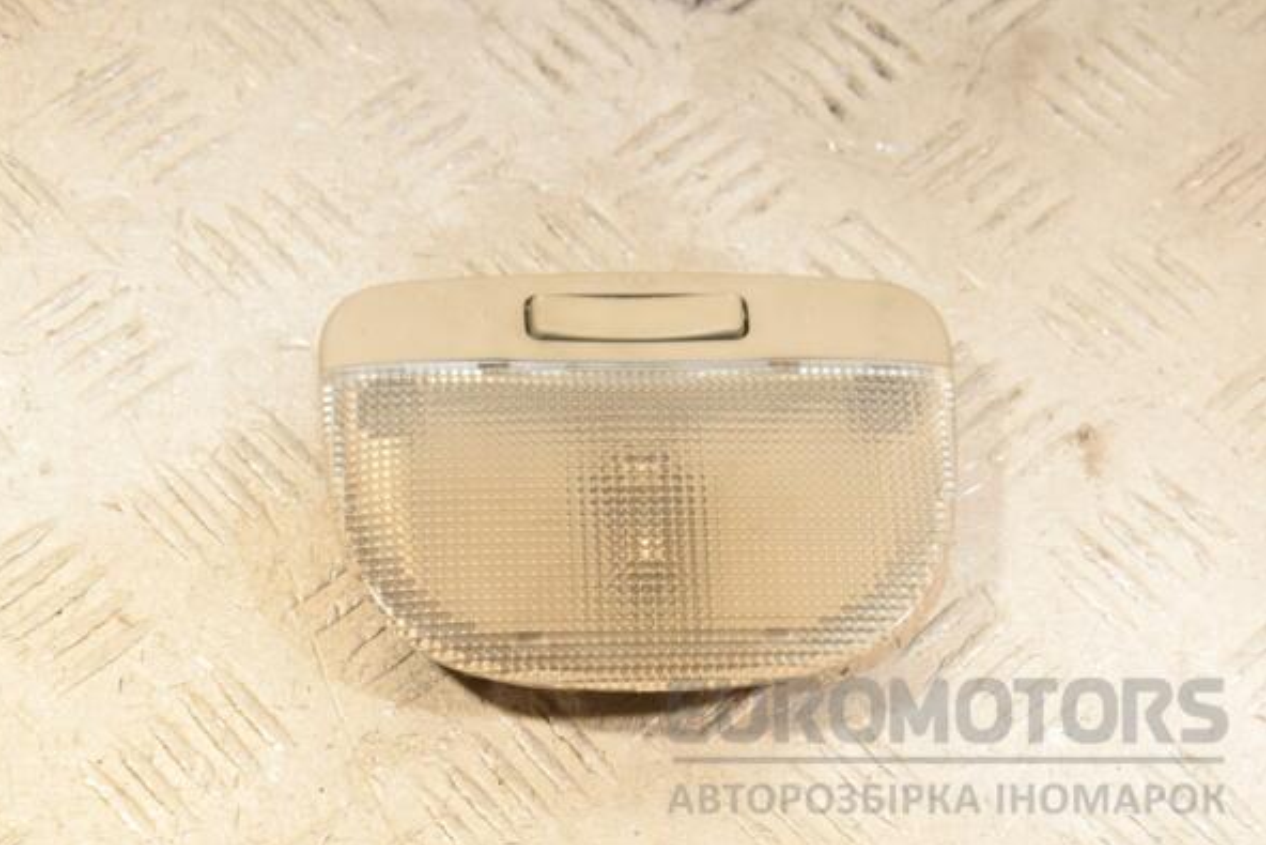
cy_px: 426
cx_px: 627
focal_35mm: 79
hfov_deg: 25.7
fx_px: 2779
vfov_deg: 17.3
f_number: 8
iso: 1600
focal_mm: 52
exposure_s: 1/200
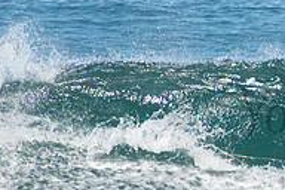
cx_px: 395
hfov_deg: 1.1
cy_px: 99
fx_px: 14368
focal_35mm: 1815
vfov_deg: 0.8
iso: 360
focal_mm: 400
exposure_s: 1/1250
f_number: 5.6
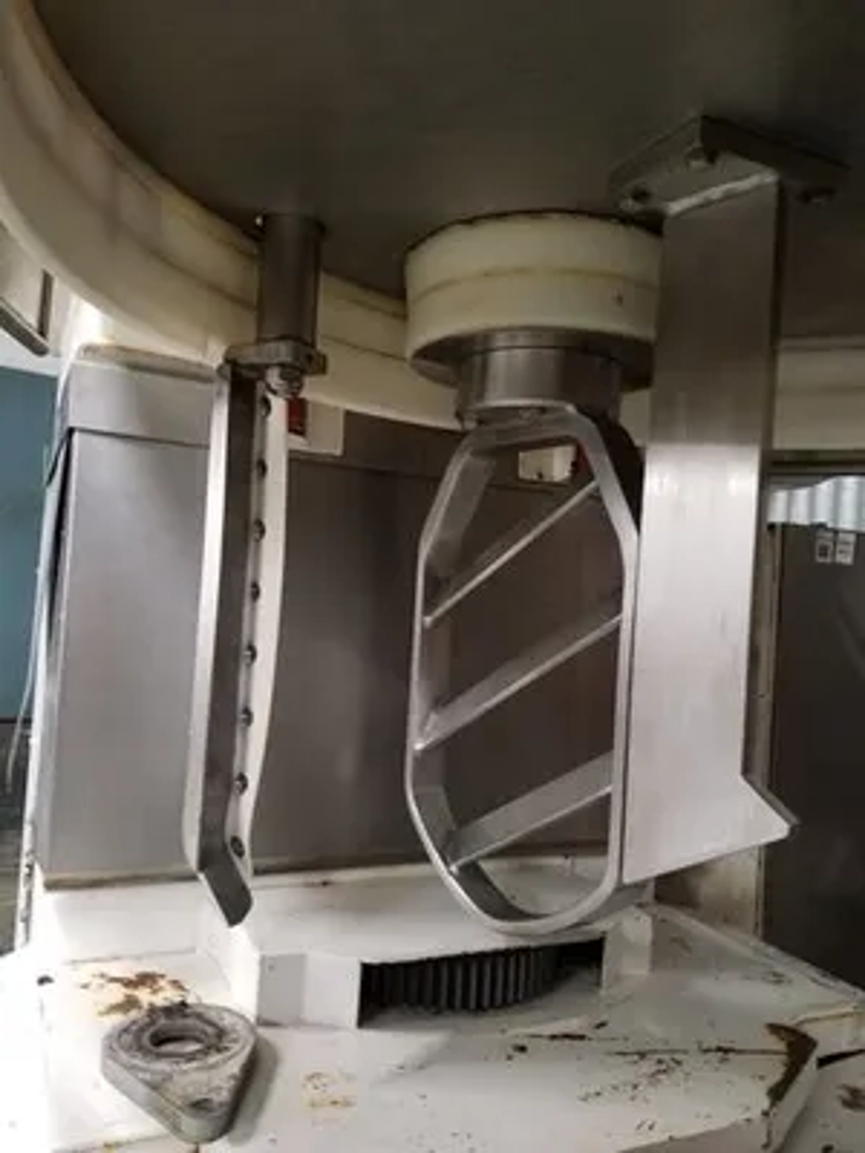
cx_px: 432
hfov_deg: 53.1
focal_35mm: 26
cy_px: 576
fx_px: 866
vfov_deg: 67.3
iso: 320
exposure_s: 1/10
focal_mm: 4.2
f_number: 1.7
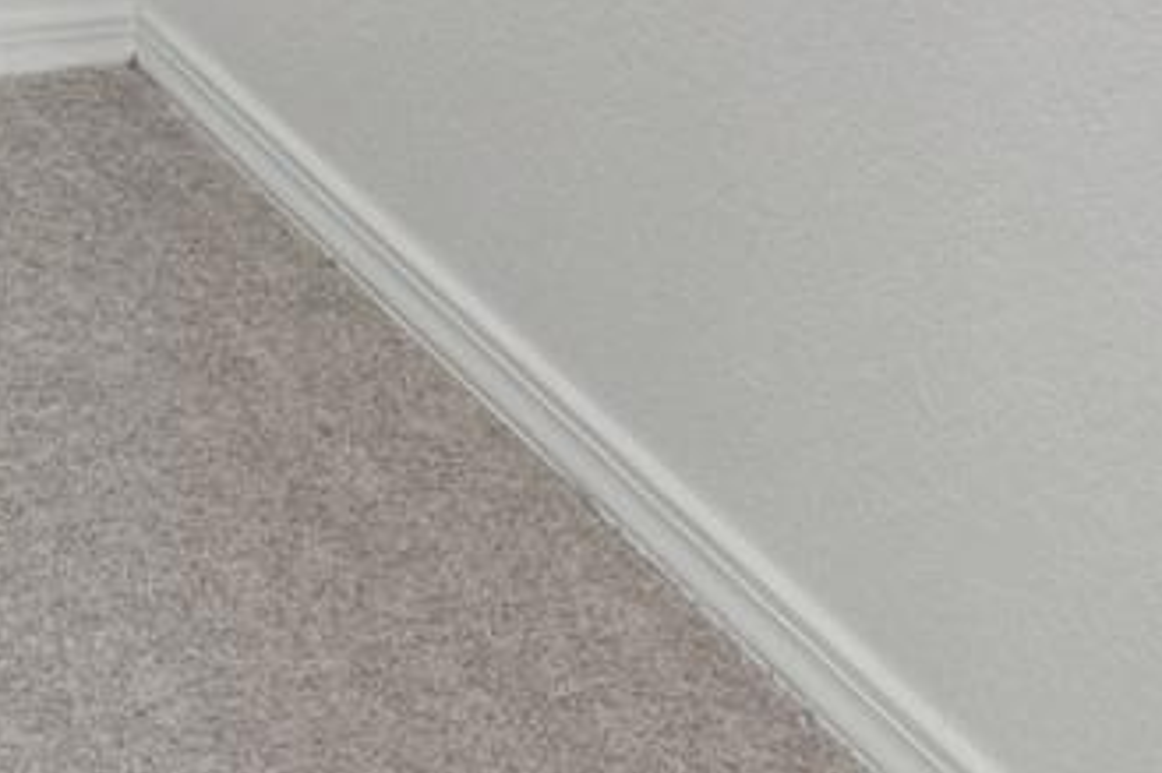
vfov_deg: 9.9
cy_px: -1310
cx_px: -378
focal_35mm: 114
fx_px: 3678
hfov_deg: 16.9
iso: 250
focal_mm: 10
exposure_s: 1/2.5
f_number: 9
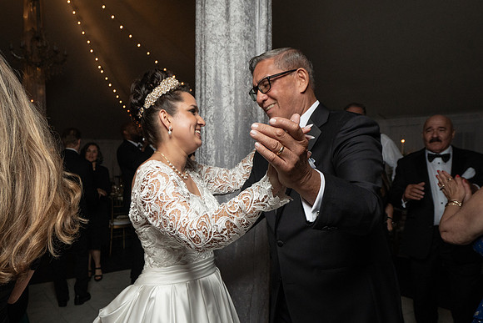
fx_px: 403
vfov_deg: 43.5
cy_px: 176
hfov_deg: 61.0
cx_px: 182
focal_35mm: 30
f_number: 5.6
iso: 2000
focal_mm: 24
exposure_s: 1/250
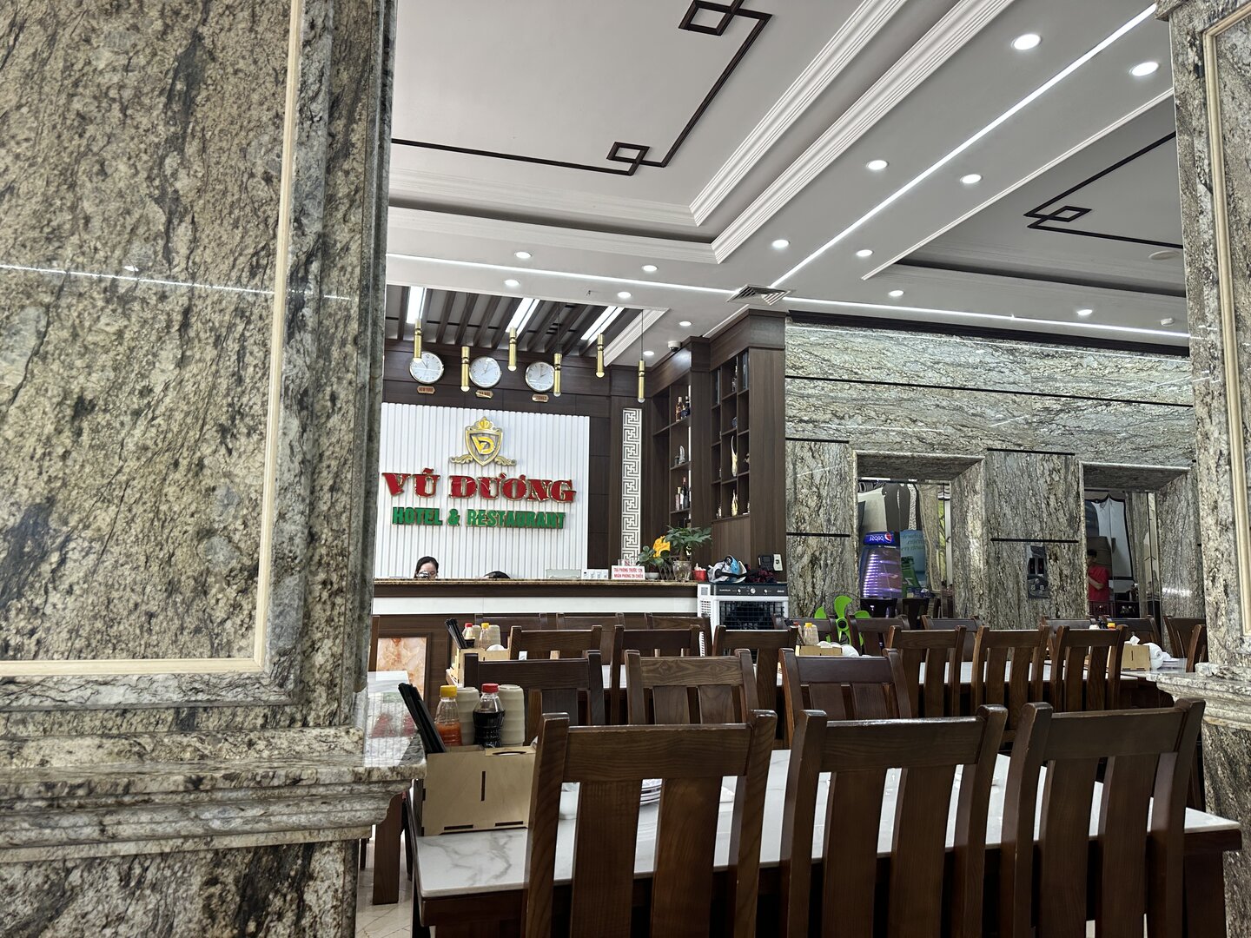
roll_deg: -0.7
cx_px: 626
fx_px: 867
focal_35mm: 24
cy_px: 469
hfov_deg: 71.6
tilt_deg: +6.1
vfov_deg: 56.8
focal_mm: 6.86
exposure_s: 1/100
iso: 125
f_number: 1.78
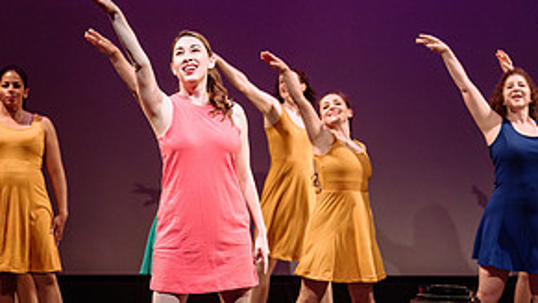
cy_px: 171
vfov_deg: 7.5
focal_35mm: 161
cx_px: 217
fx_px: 2298
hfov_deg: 13.3
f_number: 2.8
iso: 1000
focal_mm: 70
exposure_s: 1/250
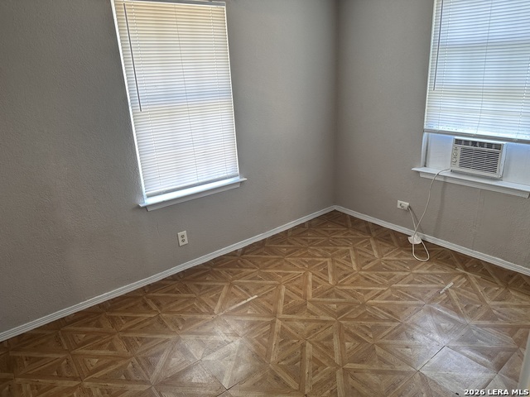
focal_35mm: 24
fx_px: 367
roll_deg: +2.8
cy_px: 198
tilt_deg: -18.8
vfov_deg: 56.8
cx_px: 265
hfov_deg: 71.6
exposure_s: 1/60
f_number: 1.78
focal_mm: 6.86
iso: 160
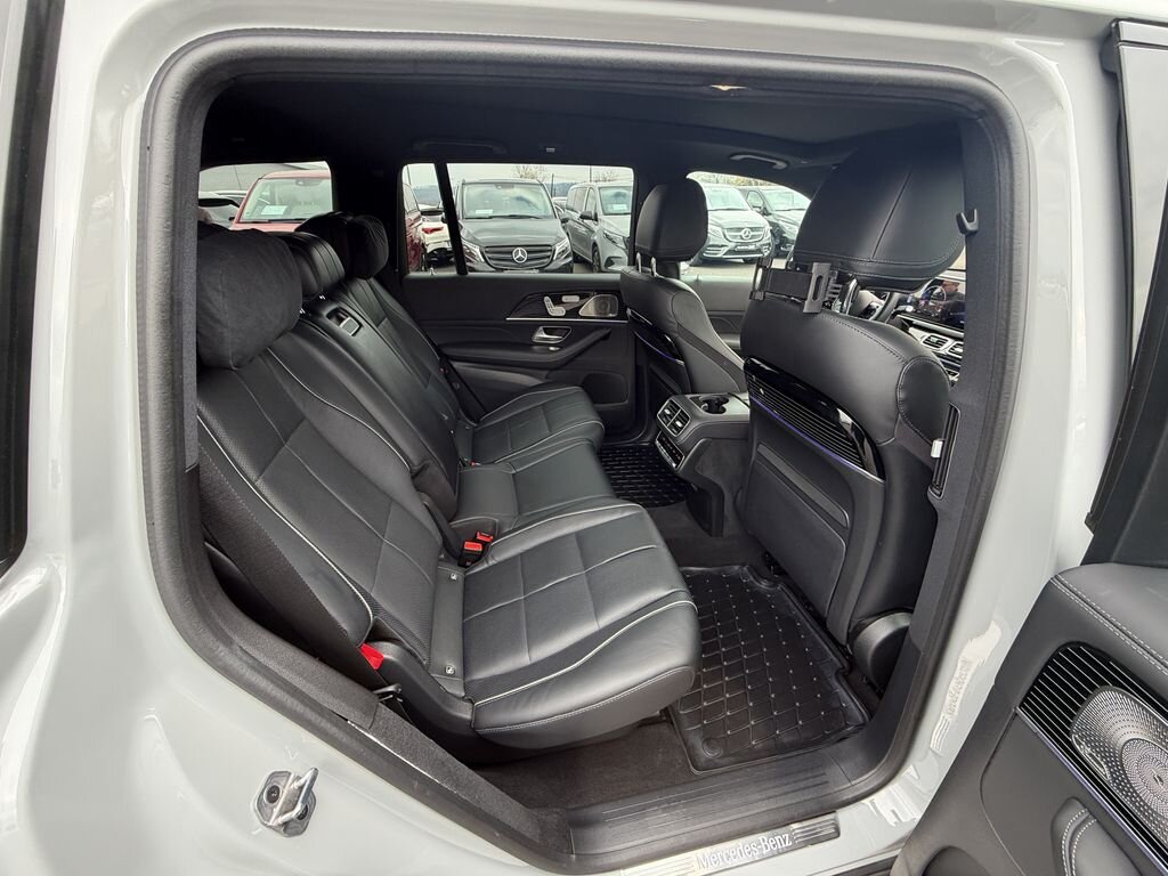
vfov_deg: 85.7
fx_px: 472
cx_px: 584
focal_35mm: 14
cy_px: 438
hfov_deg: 102.1
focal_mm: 2.22
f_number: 2.2
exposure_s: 1/121
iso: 125
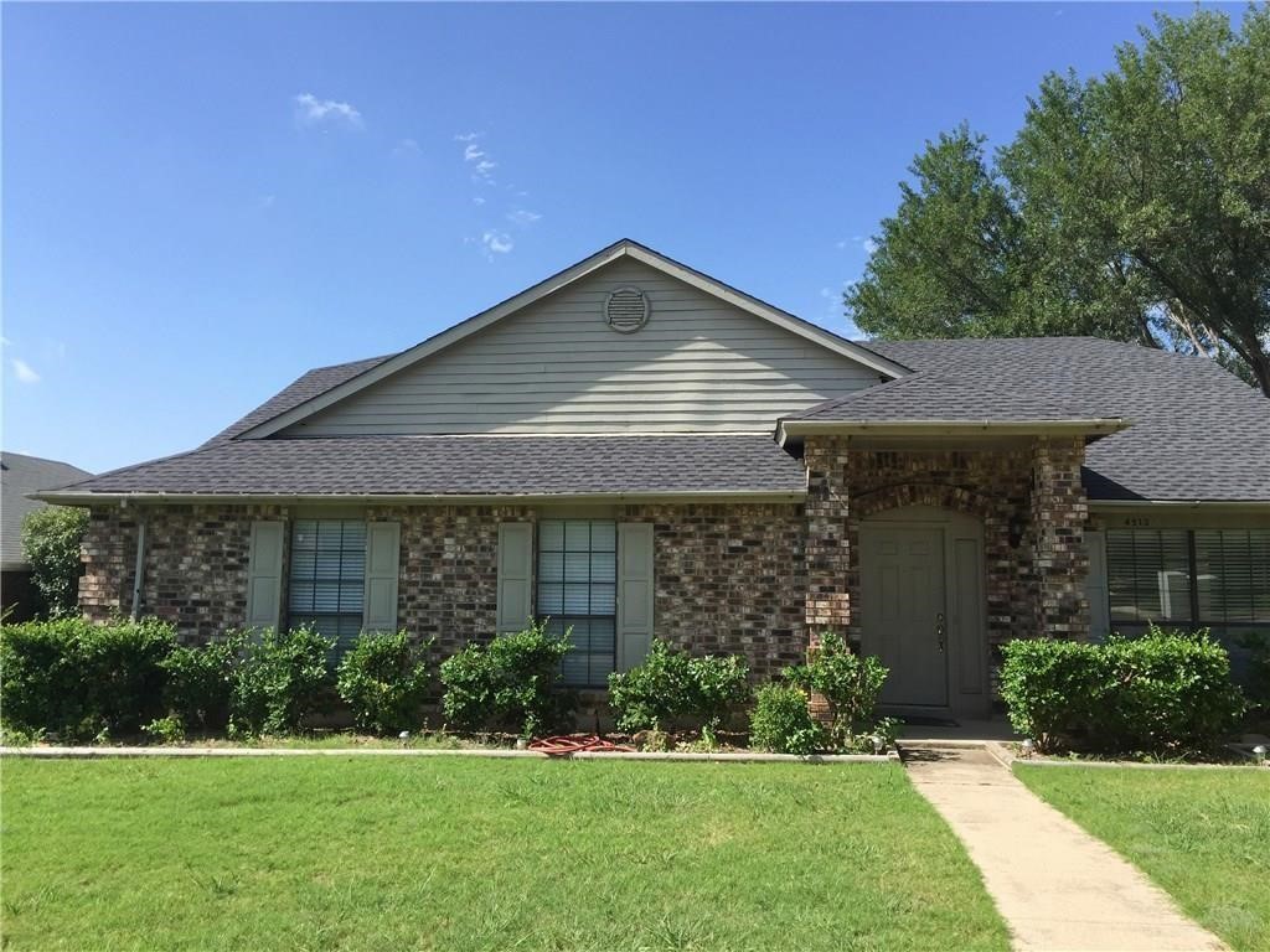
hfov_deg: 61.7
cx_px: 635
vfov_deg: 48.2
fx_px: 1064
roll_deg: -2.0
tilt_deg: +7.1
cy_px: 476
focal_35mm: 29
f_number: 2.2
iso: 32
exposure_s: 1/1276
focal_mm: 4.15
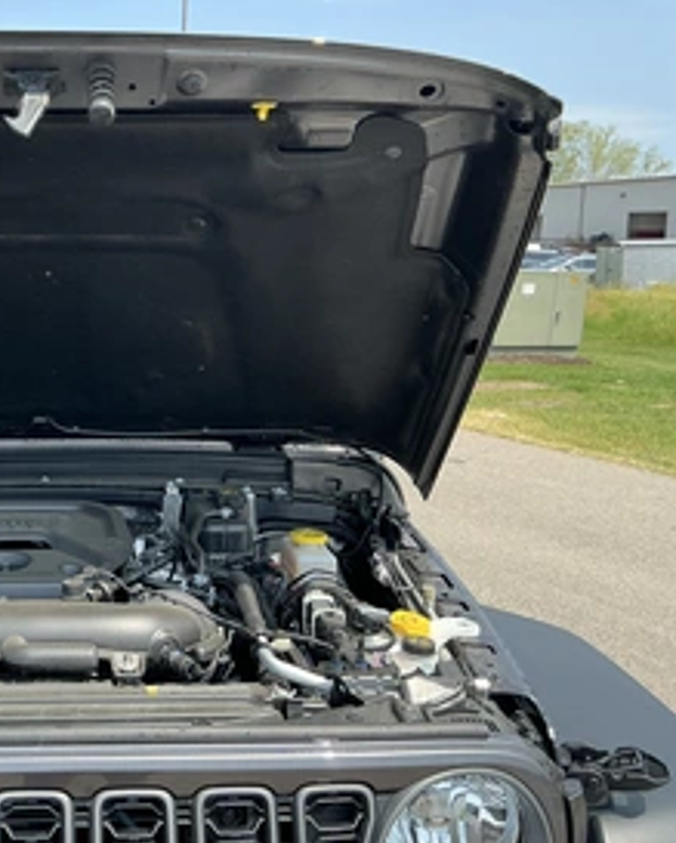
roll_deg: -0.8
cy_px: 395
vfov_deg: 45.7
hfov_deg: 35.4
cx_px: 77
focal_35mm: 40
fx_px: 999
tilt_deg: -5.4
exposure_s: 1/500
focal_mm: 3
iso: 25
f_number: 1.8
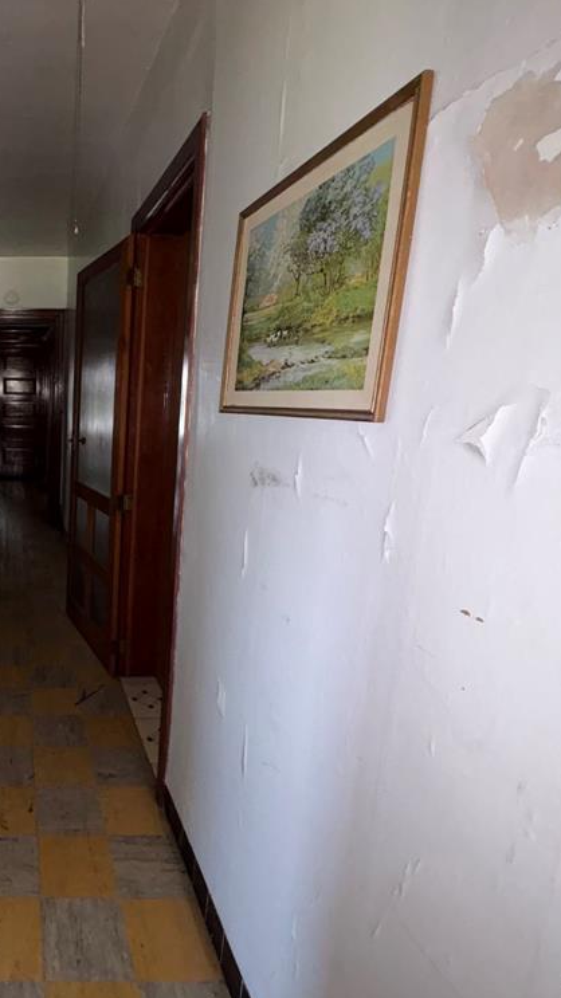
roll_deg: +0.0
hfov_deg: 45.9
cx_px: 12
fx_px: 556
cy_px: 488
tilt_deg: -9.3
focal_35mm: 21
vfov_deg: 83.8
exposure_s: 1/36
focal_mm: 2.22
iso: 160
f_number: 2.2
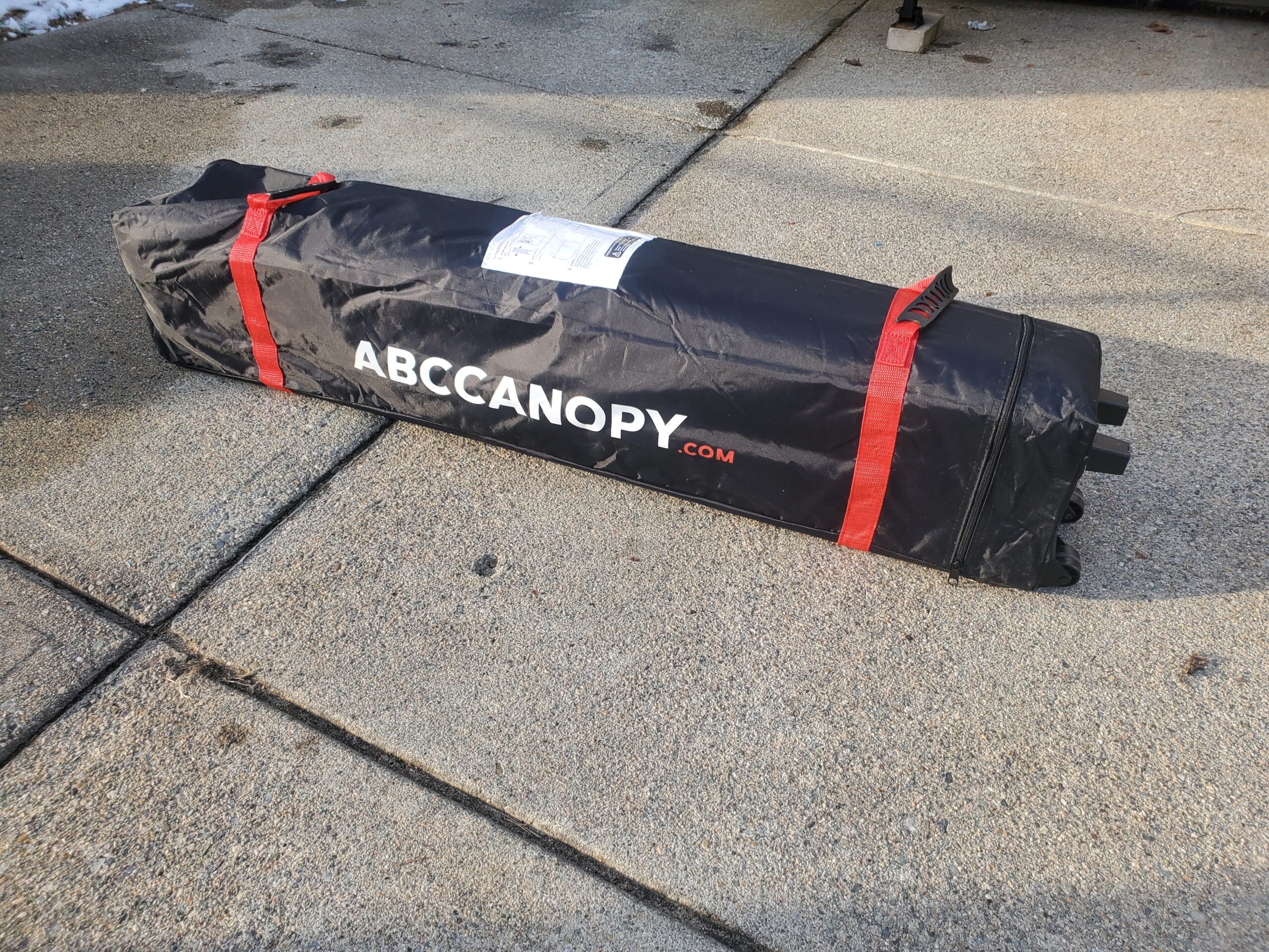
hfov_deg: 67.3
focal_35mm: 26
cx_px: 634
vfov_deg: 53.1
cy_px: 476
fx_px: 953
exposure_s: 1/292
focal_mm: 4.3
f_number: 2.4
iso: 50
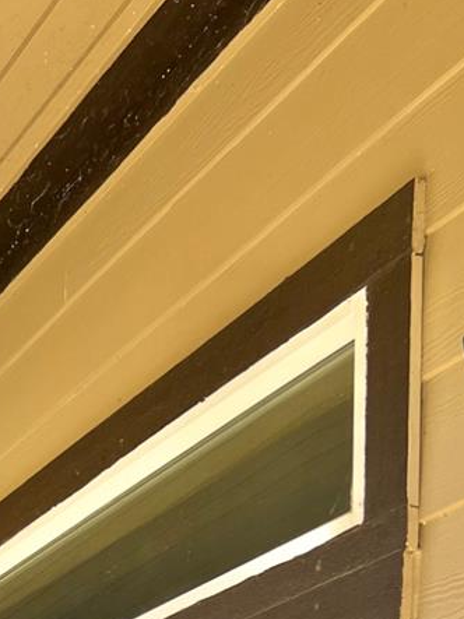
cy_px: 973
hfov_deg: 16.1
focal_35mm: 88
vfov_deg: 19.1
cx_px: -99
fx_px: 1574
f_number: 1.5
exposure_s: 1/635
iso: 50
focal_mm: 5.7
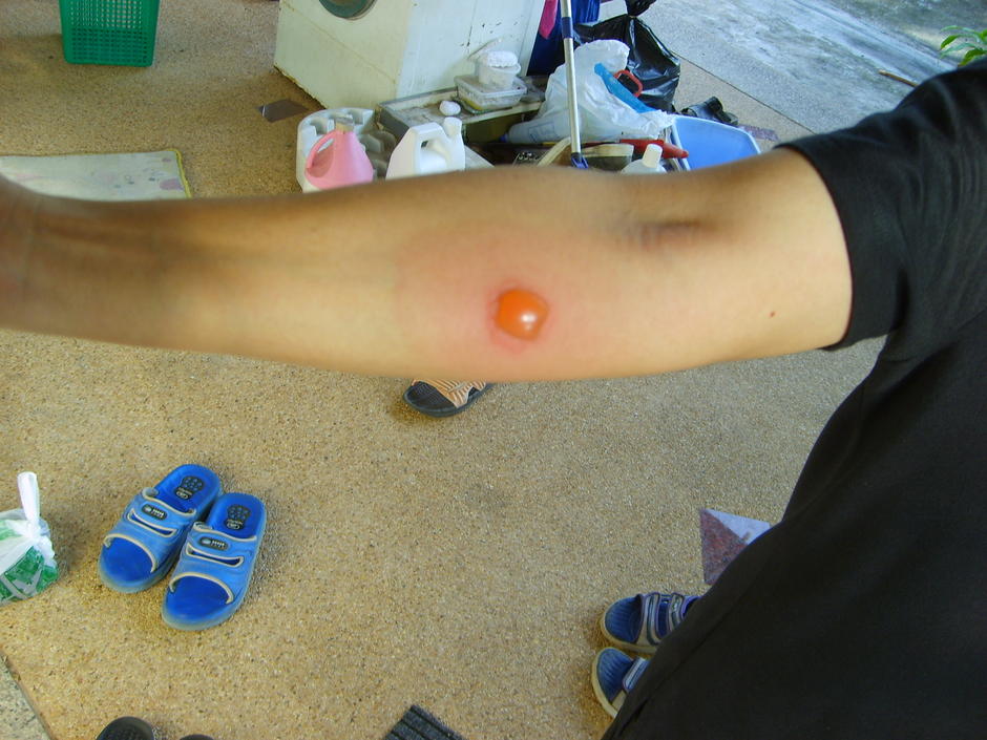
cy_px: 370
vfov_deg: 40.7
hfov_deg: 52.6
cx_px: 494
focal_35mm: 35
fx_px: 998
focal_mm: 5.8
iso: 50
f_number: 2.8
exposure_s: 1/60
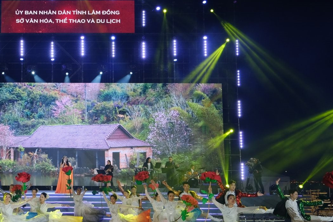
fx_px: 490
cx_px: 46
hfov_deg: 35.7
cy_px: 108
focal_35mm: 53
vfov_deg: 25.5
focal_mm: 19.2
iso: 1000
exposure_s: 1/180
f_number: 4.5
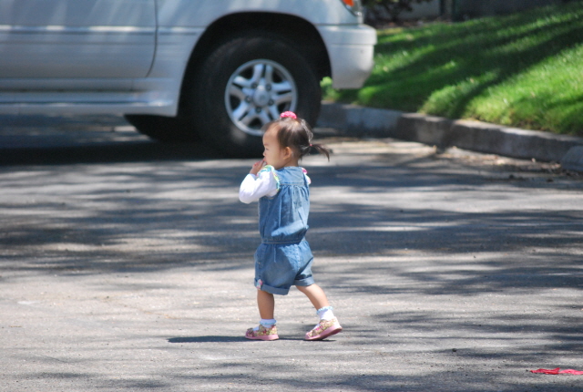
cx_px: 292
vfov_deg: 5.3
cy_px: 196
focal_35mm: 262
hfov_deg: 7.8
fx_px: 4261
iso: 800
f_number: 5.6
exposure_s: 1/1000
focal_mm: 175
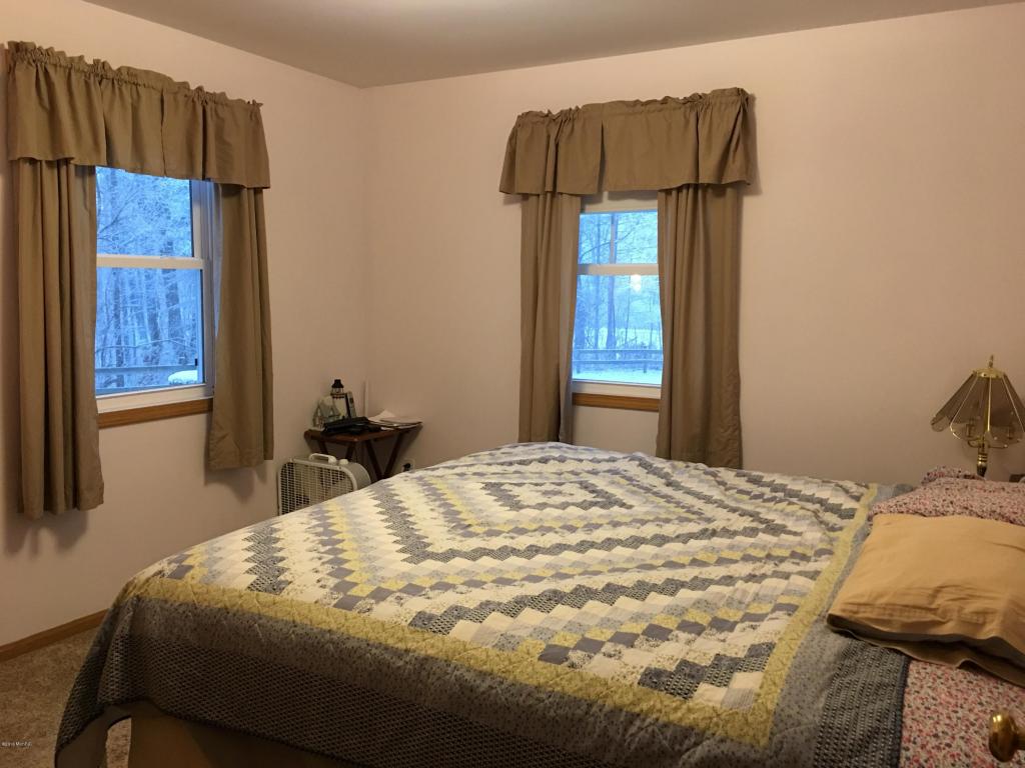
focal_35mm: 29
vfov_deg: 48.2
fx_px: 859
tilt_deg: -5.1
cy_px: 384
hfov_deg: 61.7
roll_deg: -0.7
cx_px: 512
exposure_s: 1/15
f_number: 2.2
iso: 80
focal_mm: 4.15
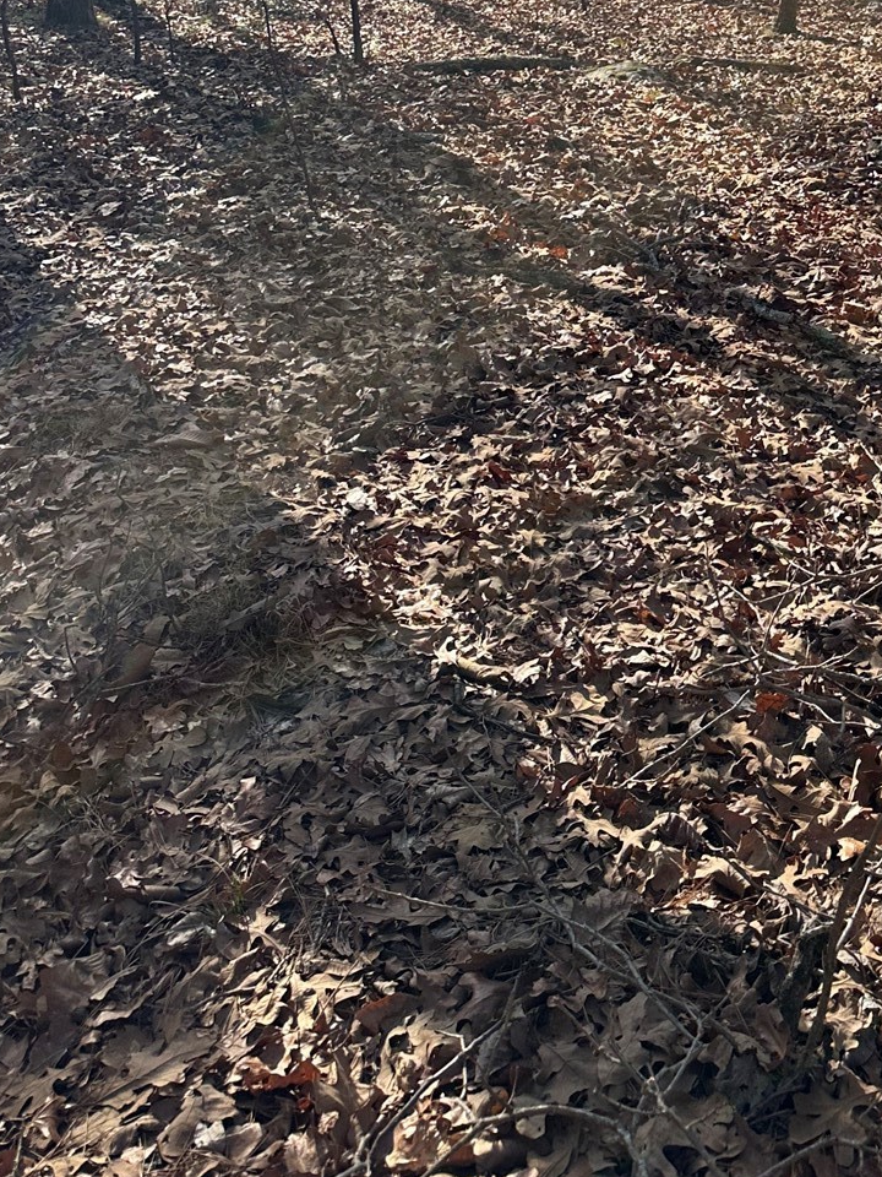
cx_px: 736
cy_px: 94
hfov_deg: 29.4
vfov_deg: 36.9
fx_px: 1631
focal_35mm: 48
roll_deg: +1.1
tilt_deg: -8.3
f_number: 1.78
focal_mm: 6.86
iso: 80
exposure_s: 1/1095
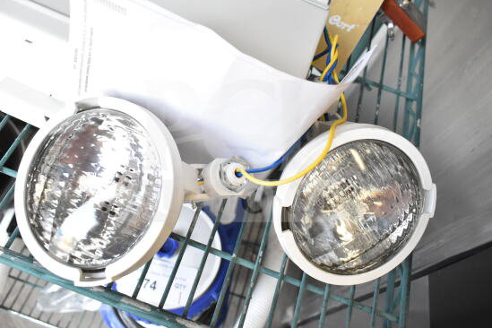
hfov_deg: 61.8
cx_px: 223
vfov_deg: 43.6
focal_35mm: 30
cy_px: 151
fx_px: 410
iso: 1600
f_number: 5.6
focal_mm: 18
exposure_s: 1/125
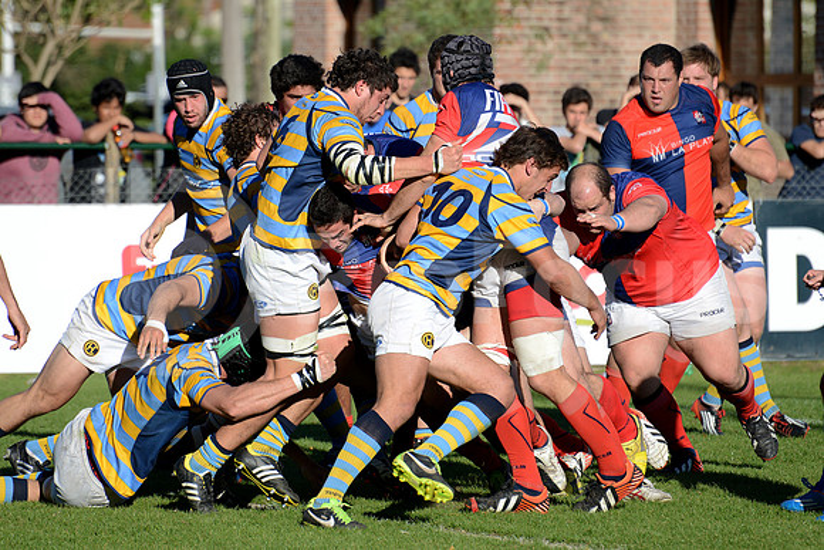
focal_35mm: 300
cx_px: 412
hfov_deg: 6.9
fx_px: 6868
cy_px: 275
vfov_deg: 4.6
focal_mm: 300
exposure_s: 1/1250
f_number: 5.6
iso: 400
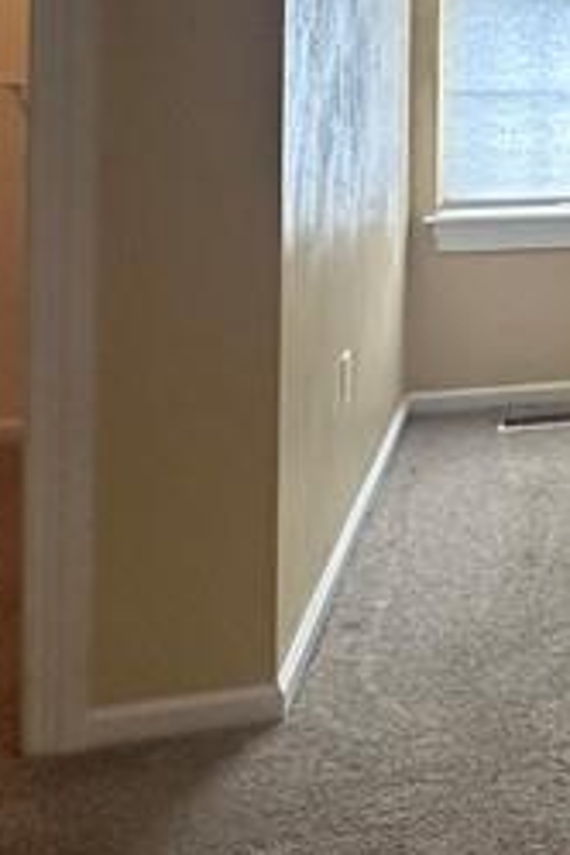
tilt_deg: -1.7
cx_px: 1102
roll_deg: -1.5
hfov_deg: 17.2
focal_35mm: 60
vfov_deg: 31.4
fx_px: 1425
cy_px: 45
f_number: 2.2
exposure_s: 1/120
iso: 250
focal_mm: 2.22
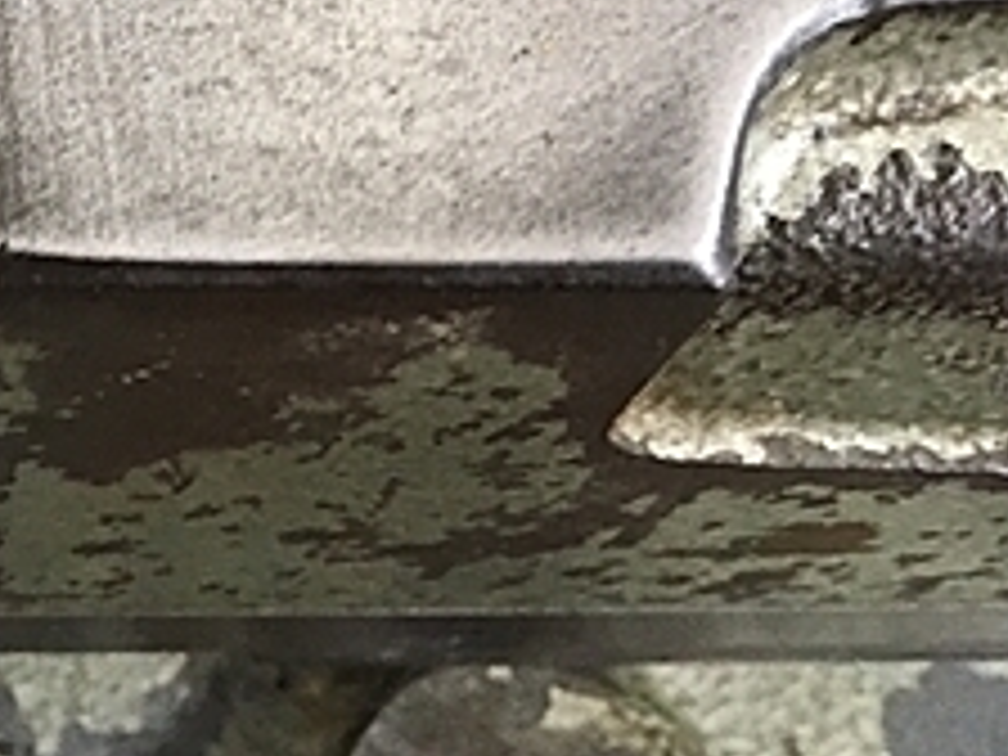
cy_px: -189
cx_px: -392
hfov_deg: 20.9
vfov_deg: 16.9
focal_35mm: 83
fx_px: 2417
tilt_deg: -57.7
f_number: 2.2
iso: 40
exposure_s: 1/30
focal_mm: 4.15
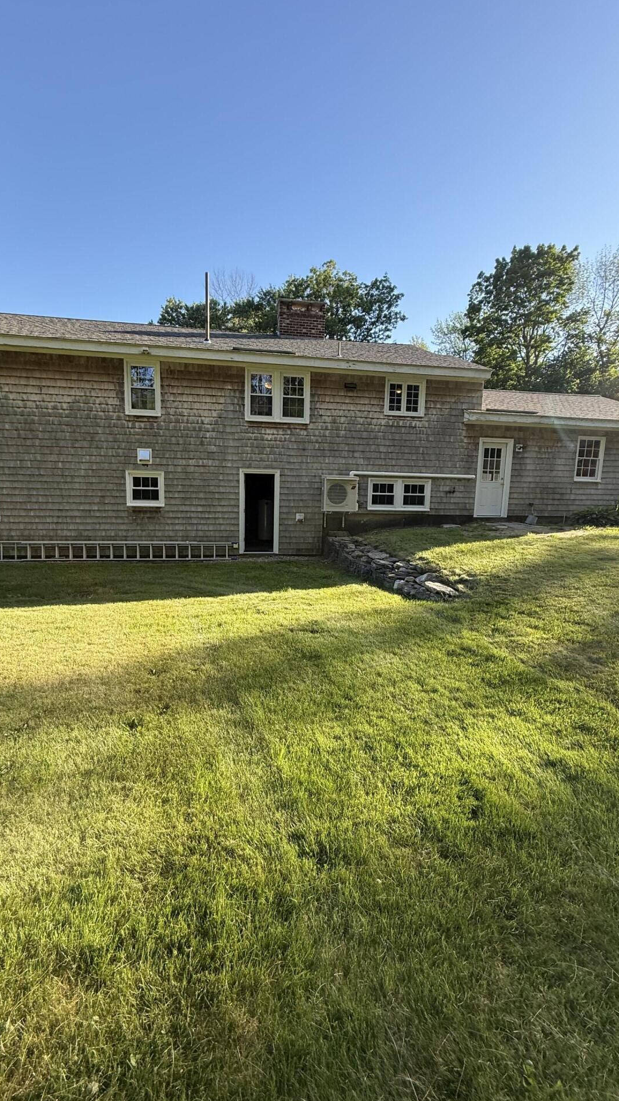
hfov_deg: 67.0
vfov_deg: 99.4
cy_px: 565
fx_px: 467
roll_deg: -1.5
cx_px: 291
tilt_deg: -7.3
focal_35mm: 16
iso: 64
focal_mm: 2.22
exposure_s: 1/388
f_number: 2.2
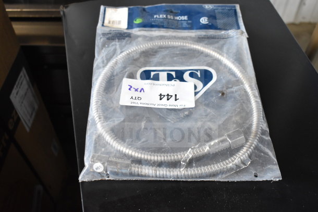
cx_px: 159
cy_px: 106
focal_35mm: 40
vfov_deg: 33.0
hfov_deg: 47.9
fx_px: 358
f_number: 4
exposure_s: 1/40
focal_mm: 27
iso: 2000
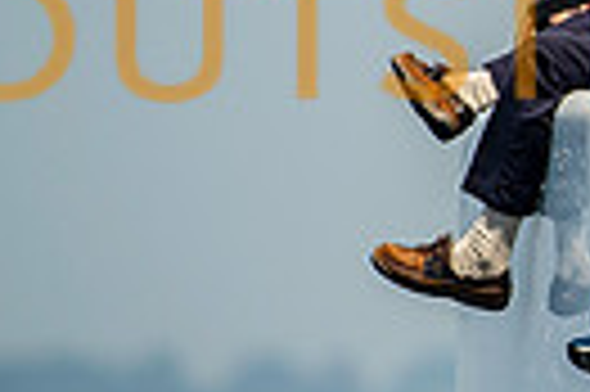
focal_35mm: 1806
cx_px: 905
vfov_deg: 0.8
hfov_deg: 1.1
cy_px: 9
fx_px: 29561
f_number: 5
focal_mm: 400
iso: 400
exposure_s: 1/3200
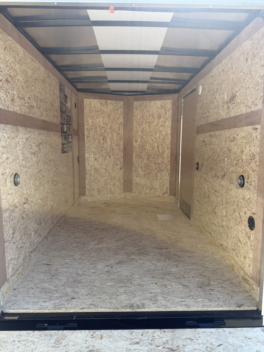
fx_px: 244
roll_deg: +1.1
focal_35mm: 24
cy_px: 176
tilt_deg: -4.8
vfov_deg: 71.6
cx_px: 132
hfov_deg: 56.8
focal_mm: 6.76
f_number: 1.78
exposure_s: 1/1156
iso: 80
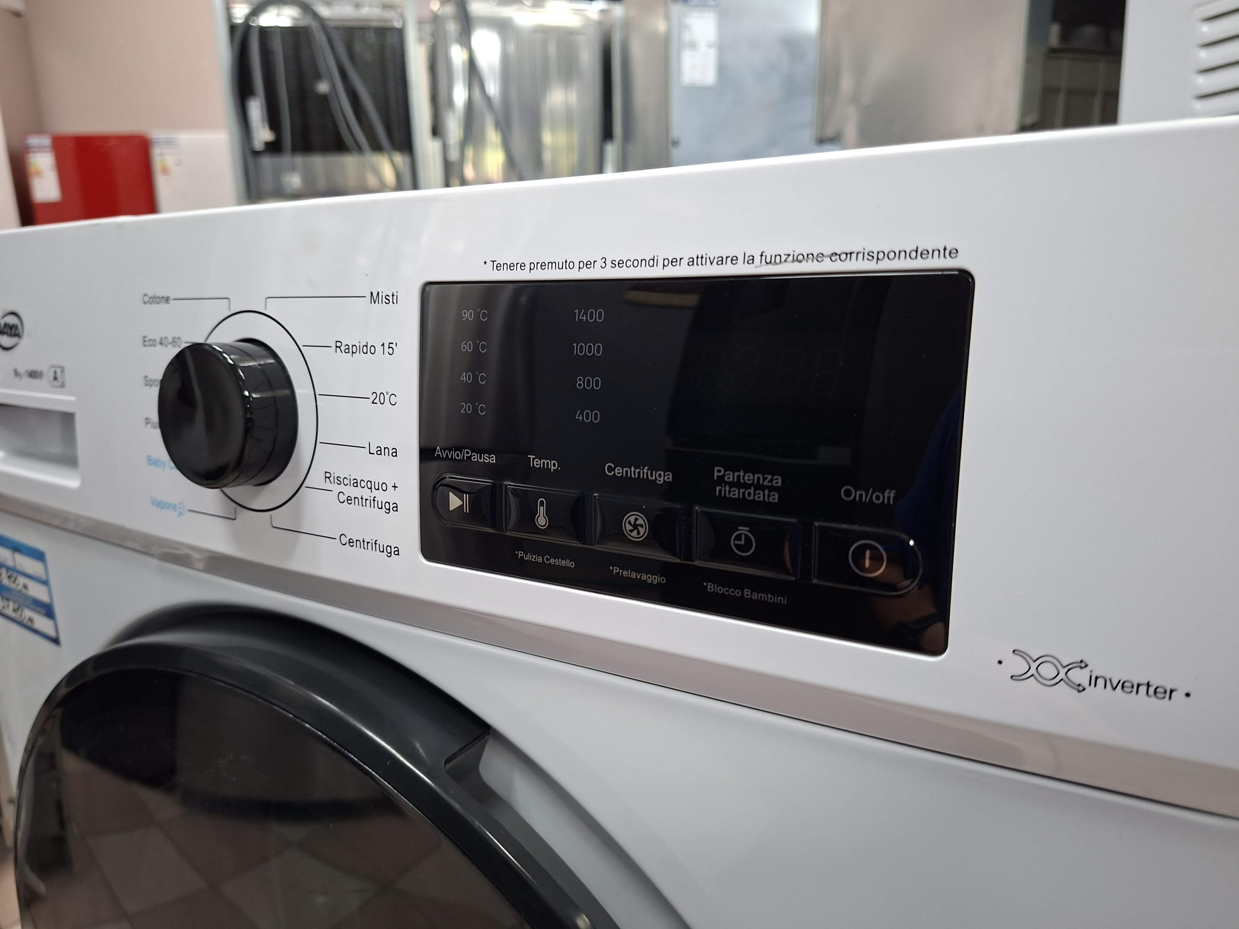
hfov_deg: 73.9
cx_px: 620
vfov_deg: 58.9
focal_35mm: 23
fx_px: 823
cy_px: 464
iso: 250
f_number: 1.8
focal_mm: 5.54
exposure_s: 1/33
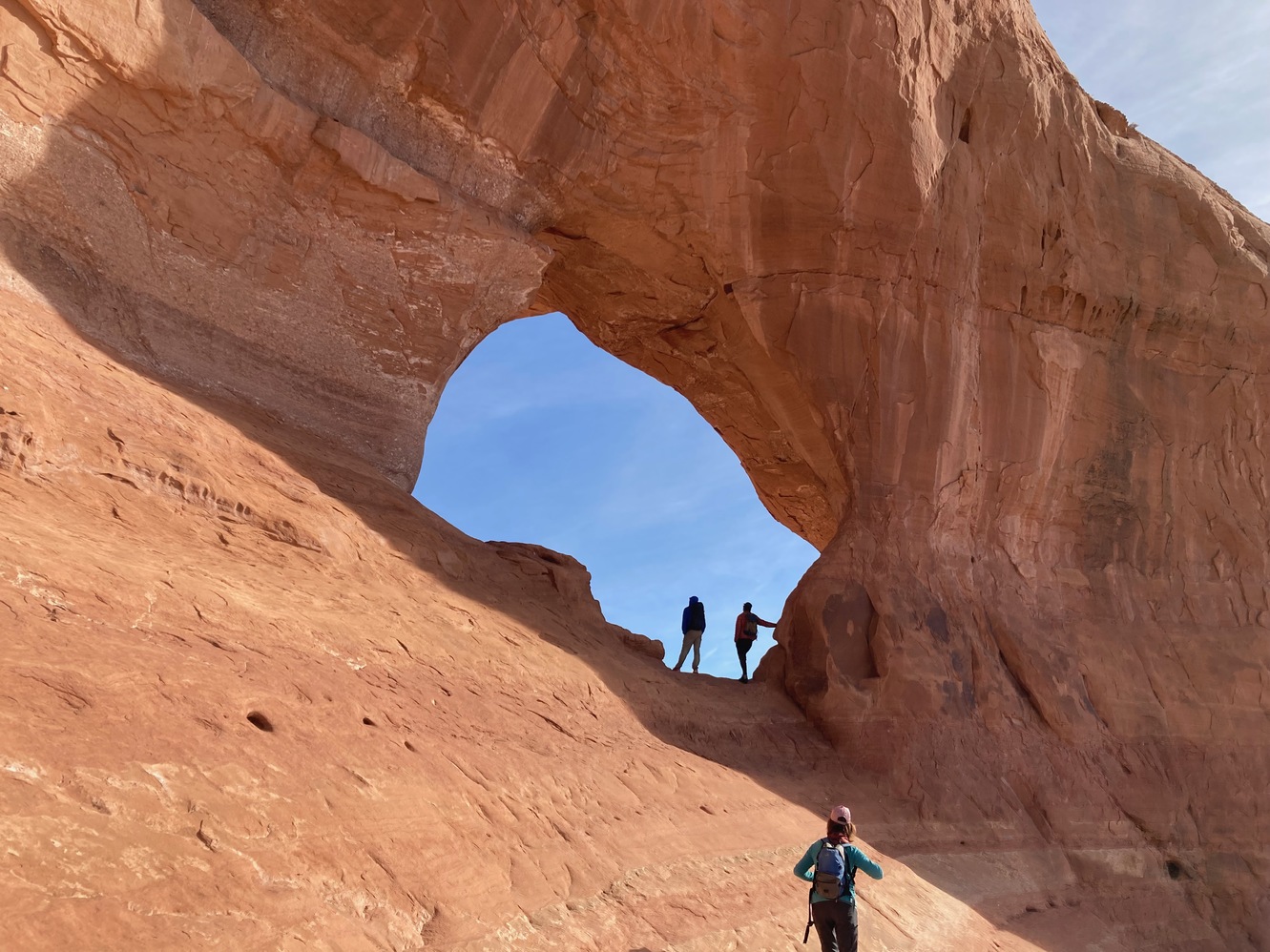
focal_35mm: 28
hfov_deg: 63.4
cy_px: 476
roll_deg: -0.3
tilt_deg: +13.8
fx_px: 1027
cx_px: 635
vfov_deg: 49.7
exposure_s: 1/1499
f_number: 1.8
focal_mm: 3.99
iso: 20
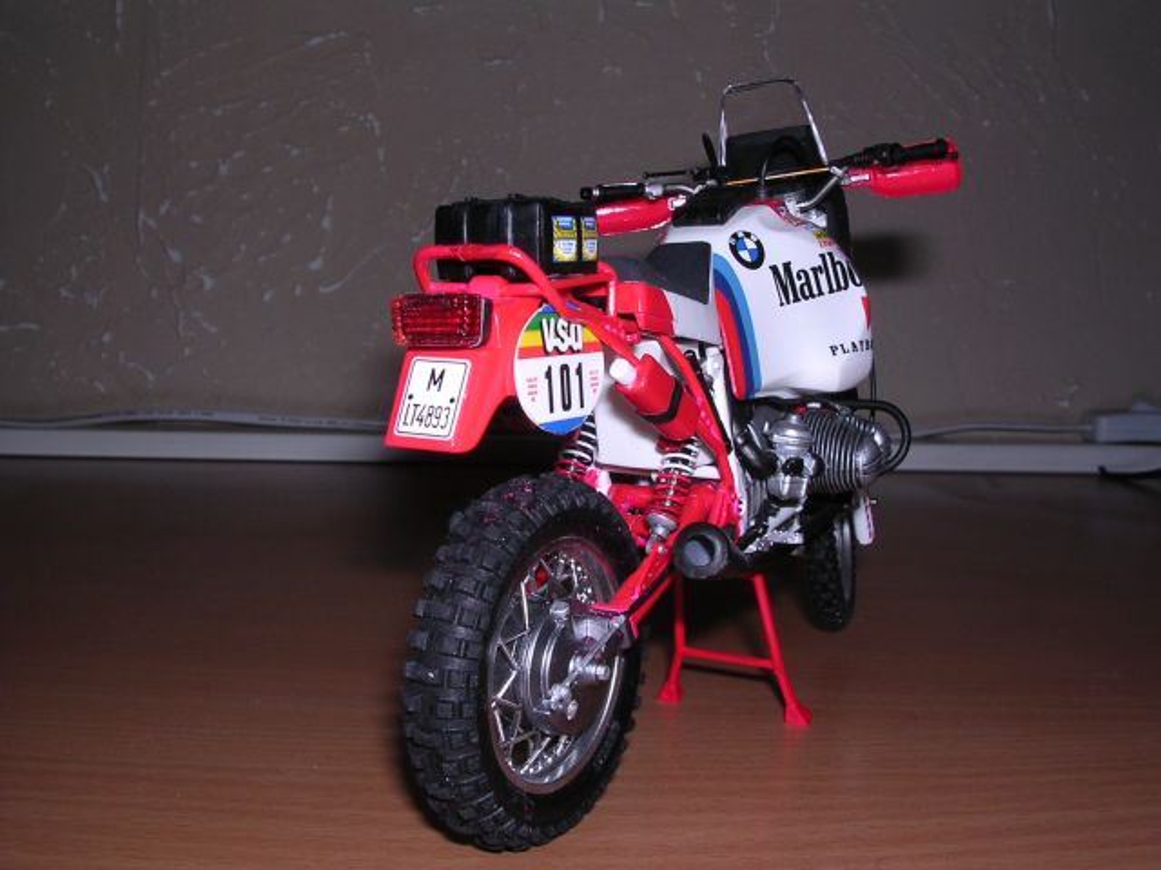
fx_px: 1274
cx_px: 580
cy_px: 435
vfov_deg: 37.7
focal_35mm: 38
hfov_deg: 49.0
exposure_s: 1/60.1
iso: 100
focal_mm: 5.8
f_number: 5.6
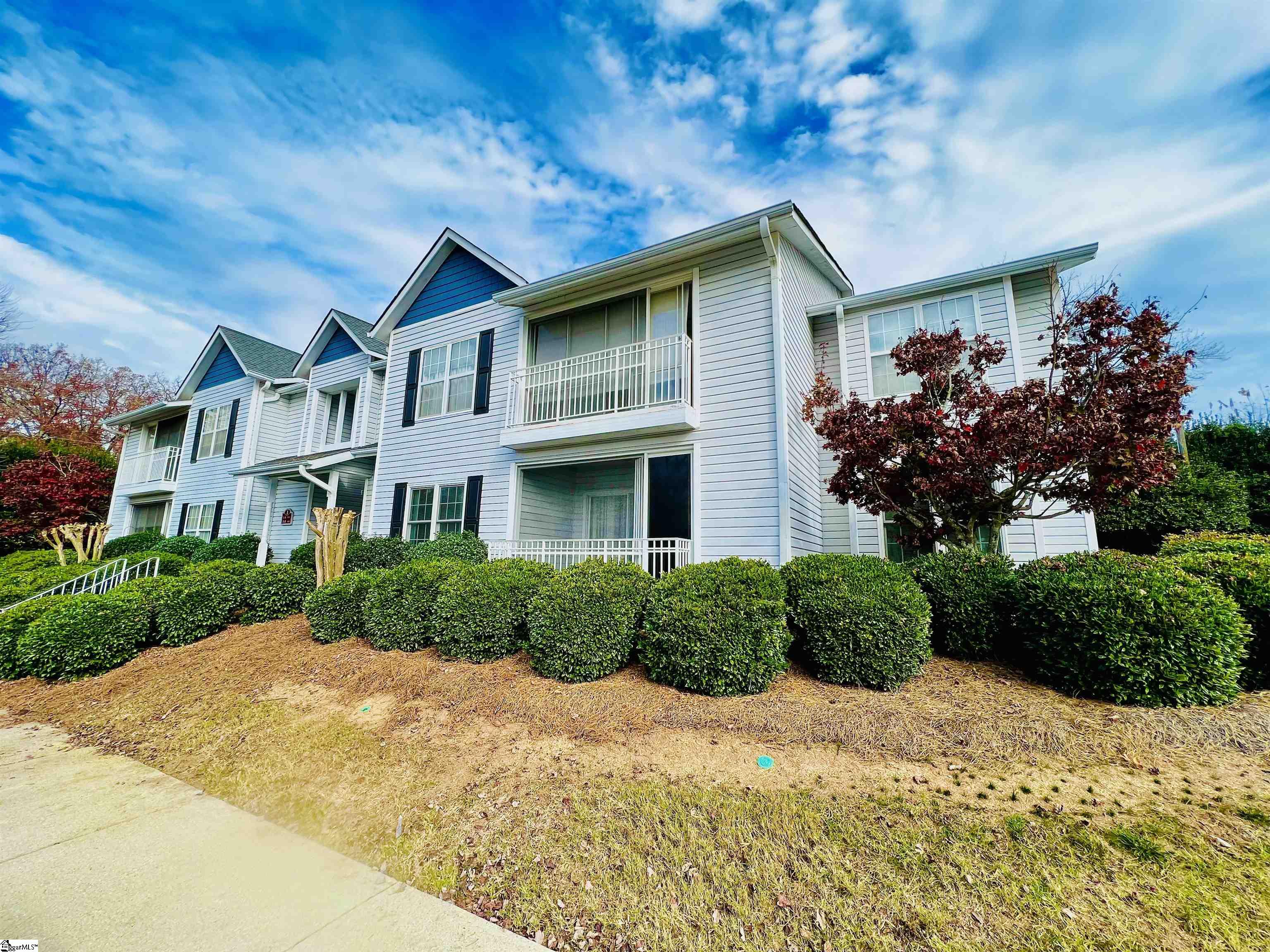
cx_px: 635
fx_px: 477
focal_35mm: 13
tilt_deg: +8.2
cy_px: 476
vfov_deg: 89.9
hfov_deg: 106.2
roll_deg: +1.0
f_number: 1.8
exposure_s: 1/384
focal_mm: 1.57
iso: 32
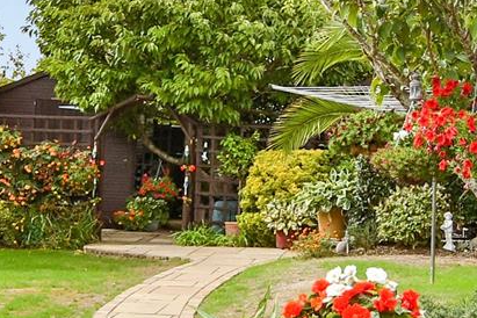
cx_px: 186
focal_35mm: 105
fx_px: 1391
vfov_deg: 13.0
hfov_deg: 19.4
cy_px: 247
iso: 200
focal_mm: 16
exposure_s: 1/250
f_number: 8
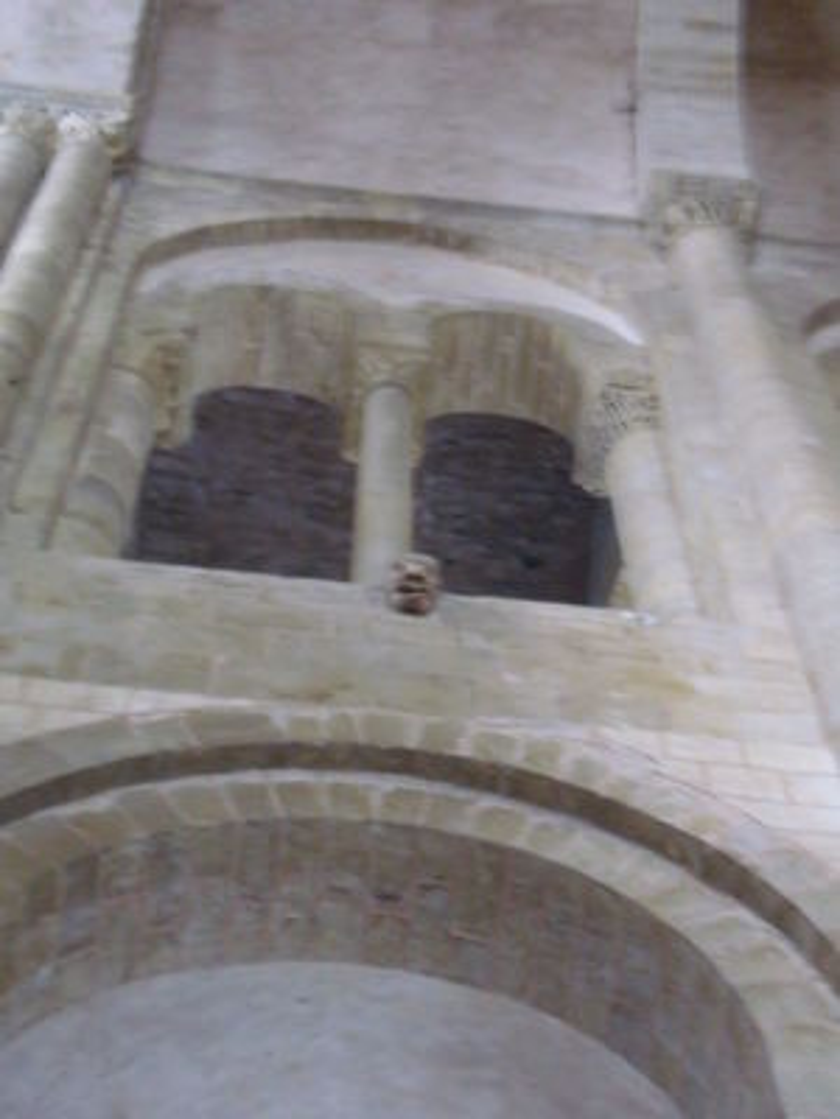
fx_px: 2524
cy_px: 560
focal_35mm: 78
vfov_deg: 25.0
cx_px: 420
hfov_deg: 18.9
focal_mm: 13.02
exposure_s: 1/2.5
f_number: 4.7
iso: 400
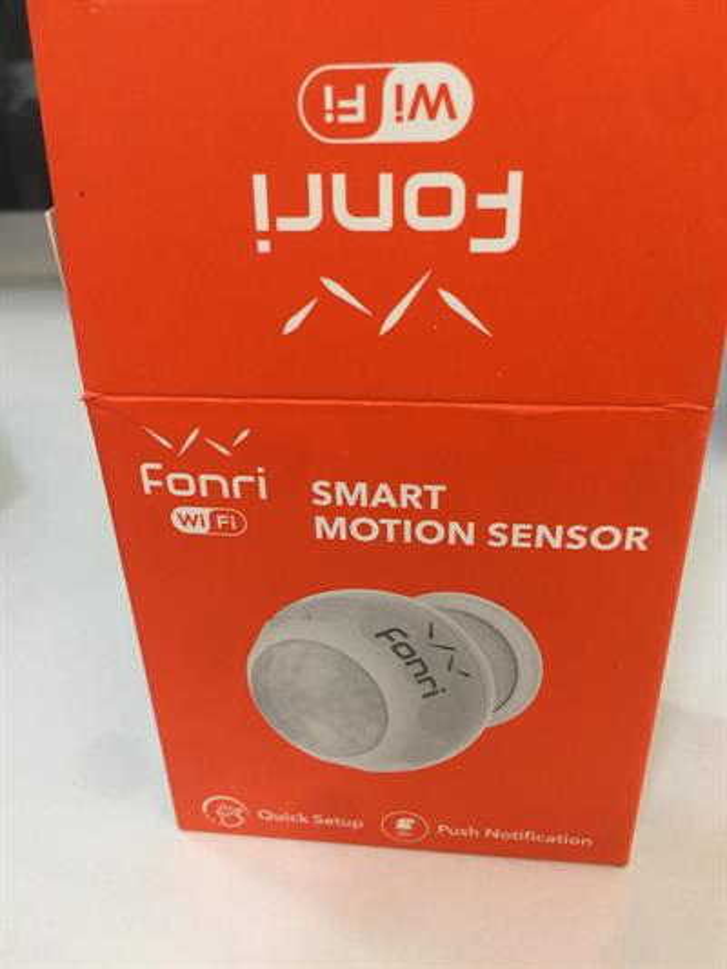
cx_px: 364
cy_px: 484
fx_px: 812
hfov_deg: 48.2
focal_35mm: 29
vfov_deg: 61.6
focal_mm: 4.15
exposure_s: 1/50
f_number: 2.2
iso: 40
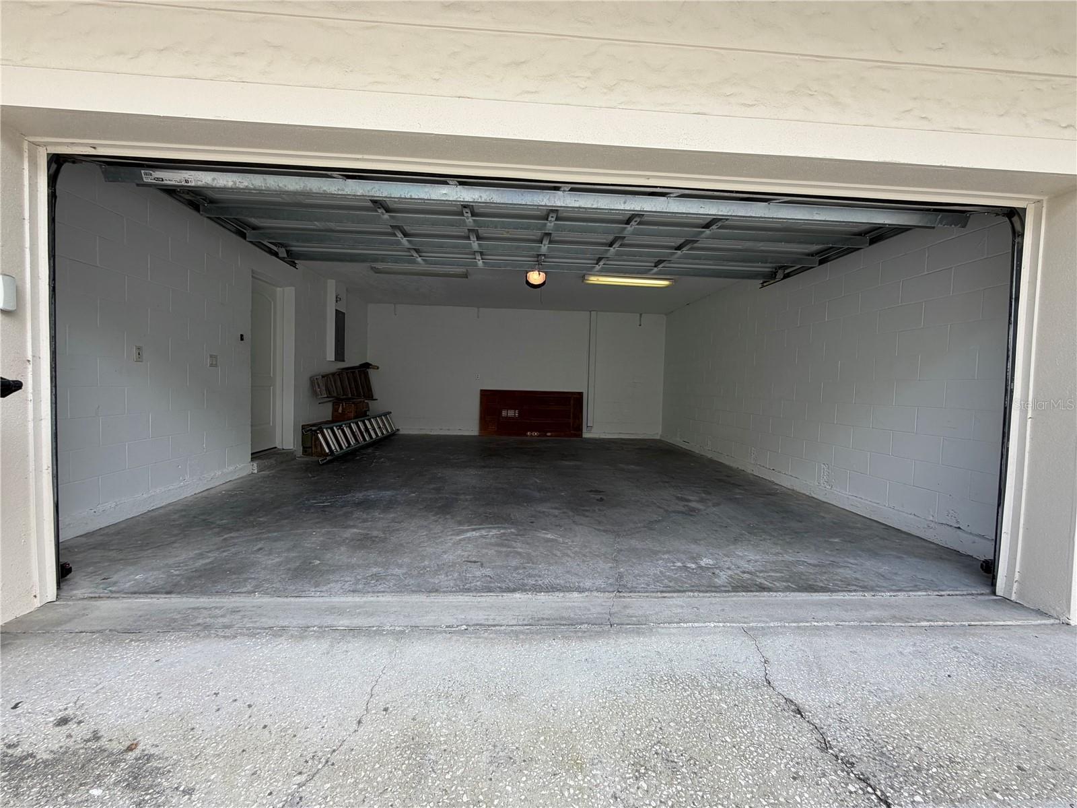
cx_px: 538
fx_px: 436
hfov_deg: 102.1
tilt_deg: -3.5
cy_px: 404
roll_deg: -1.2
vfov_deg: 85.7
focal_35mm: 14
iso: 40
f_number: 2.2
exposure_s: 1/203
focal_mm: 2.22
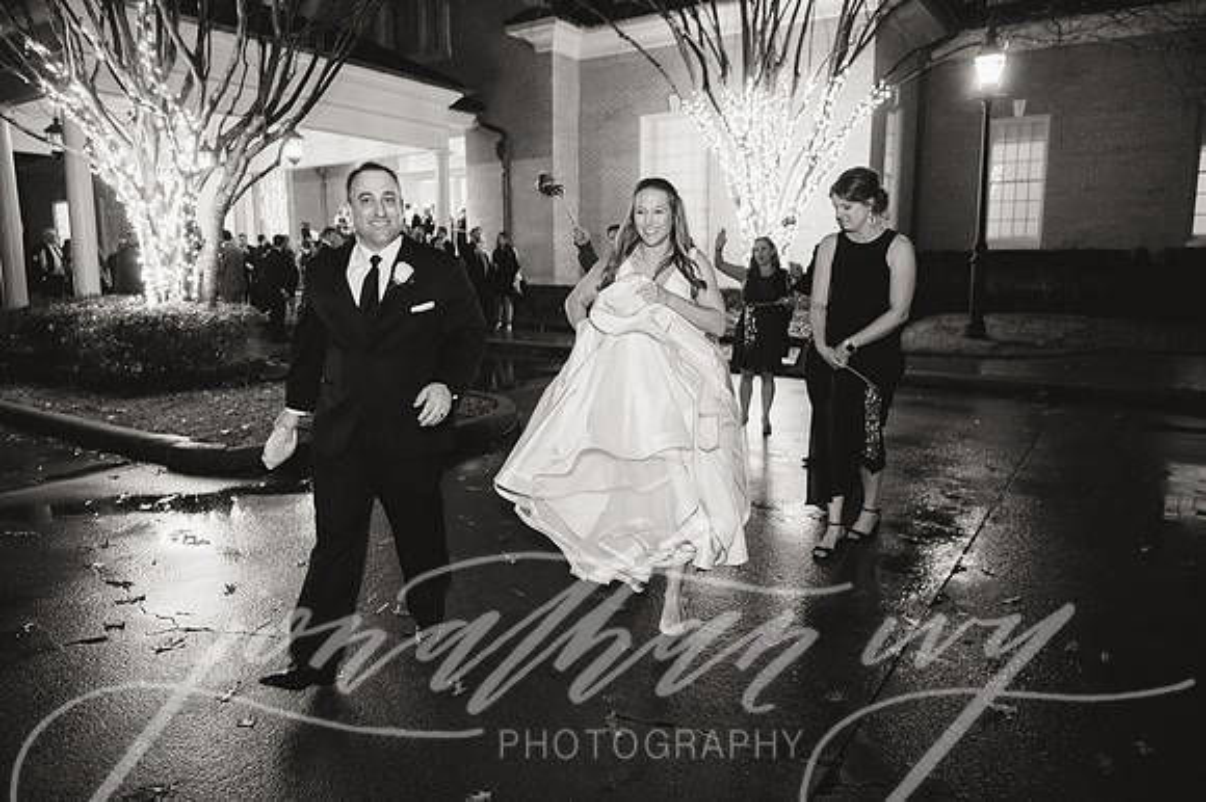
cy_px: 401
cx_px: 603
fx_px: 804
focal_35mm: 24
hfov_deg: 73.8
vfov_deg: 53.1
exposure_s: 1/80
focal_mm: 24
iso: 4000
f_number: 2.8
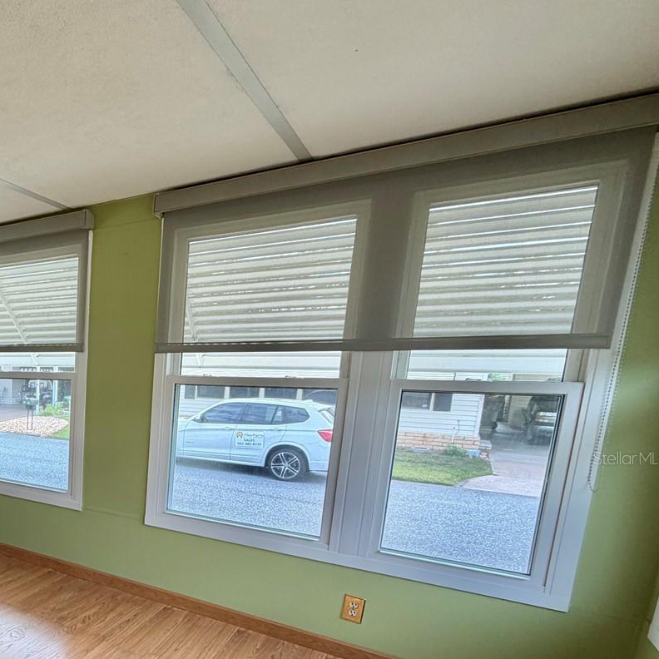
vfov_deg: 60.9
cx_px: 6
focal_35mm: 25
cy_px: 458
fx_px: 538
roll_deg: -0.7
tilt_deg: -9.9
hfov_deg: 51.1
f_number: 2.2
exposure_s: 1/121
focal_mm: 2.22
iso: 80
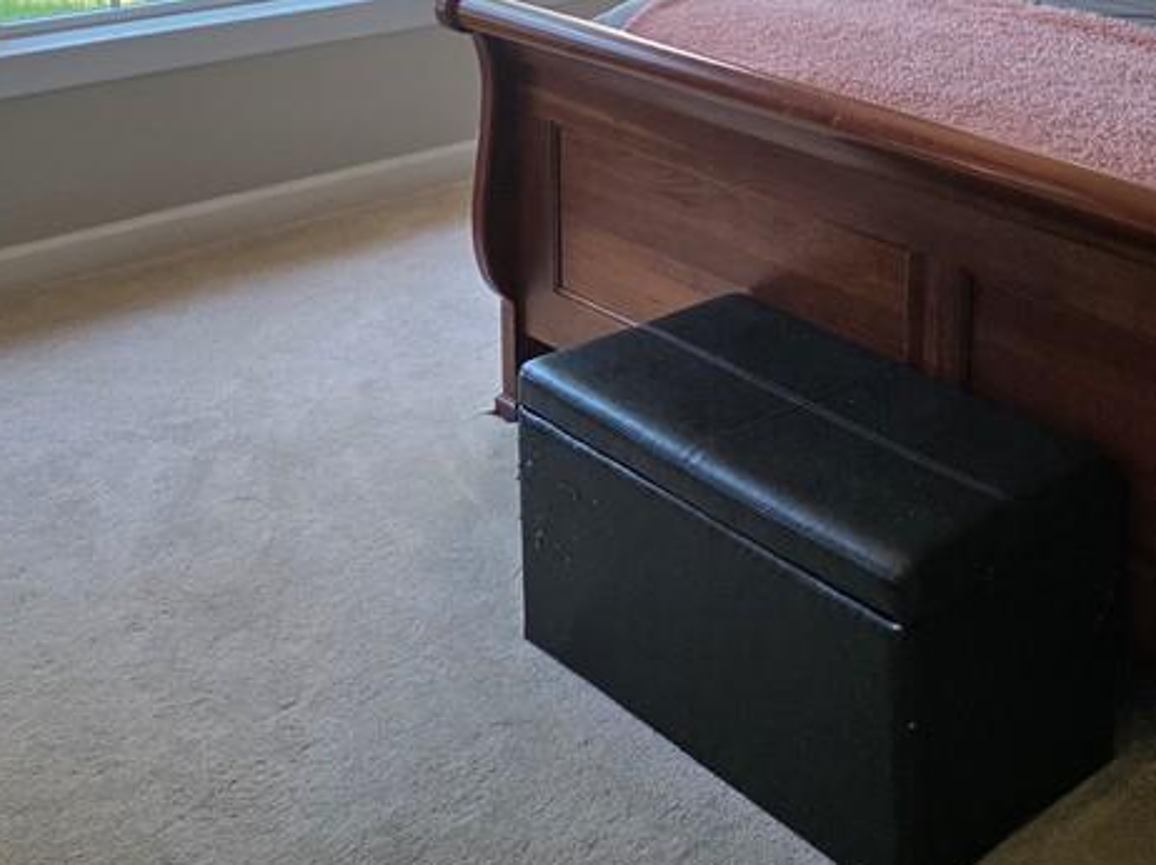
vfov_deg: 26.4
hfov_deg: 35.9
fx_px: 1702
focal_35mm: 51
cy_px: -80
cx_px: 973
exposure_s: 1/180
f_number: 1.7
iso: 160
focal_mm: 6.3
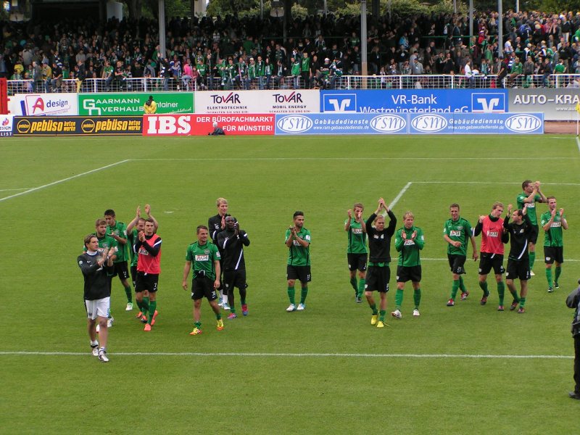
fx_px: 1810
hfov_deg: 18.2
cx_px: 290
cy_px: 218
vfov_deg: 13.7
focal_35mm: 108
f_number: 4.5
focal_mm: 16.6
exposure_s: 1/125
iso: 50
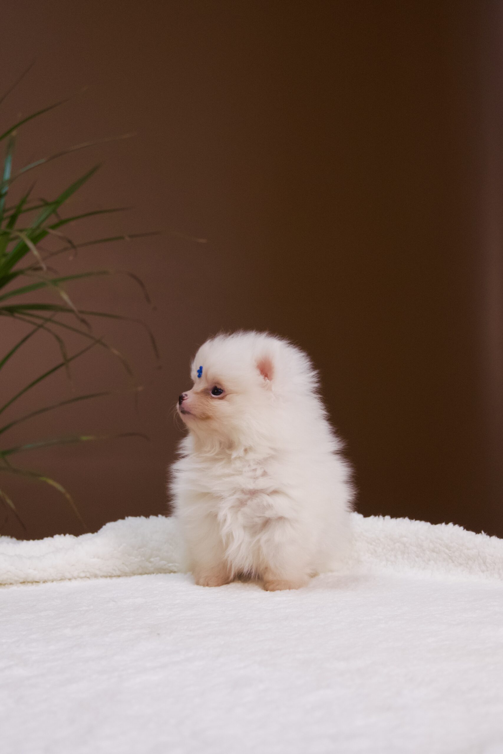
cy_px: 377
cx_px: 252
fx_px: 959
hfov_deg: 29.4
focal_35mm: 46
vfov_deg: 43.0
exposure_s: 1/160
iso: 1600
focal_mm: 30.5
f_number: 4.8
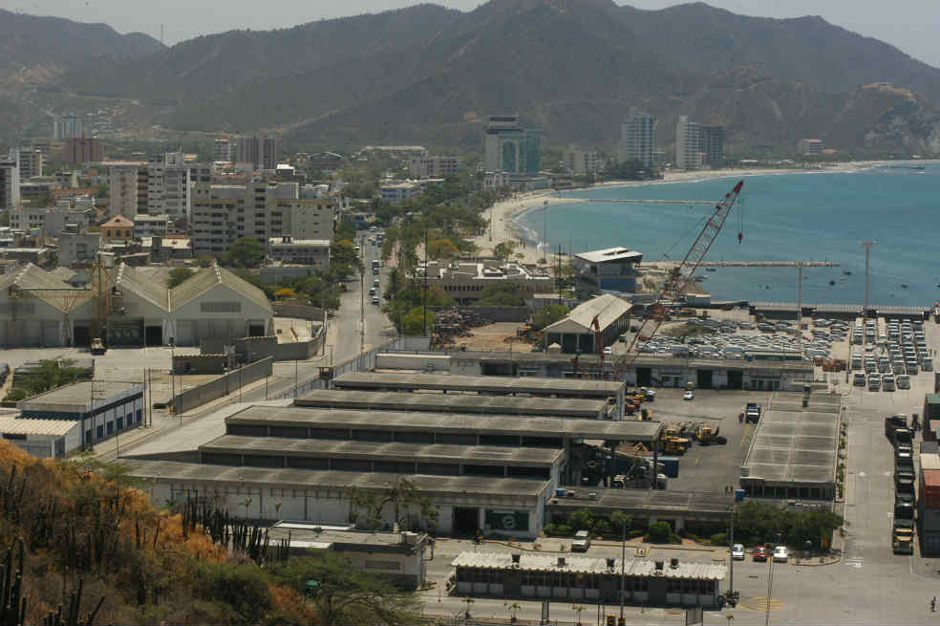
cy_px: 313
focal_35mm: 75
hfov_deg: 27.0
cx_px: 470
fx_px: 1957
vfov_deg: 18.2
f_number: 14
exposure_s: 1/250
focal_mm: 50
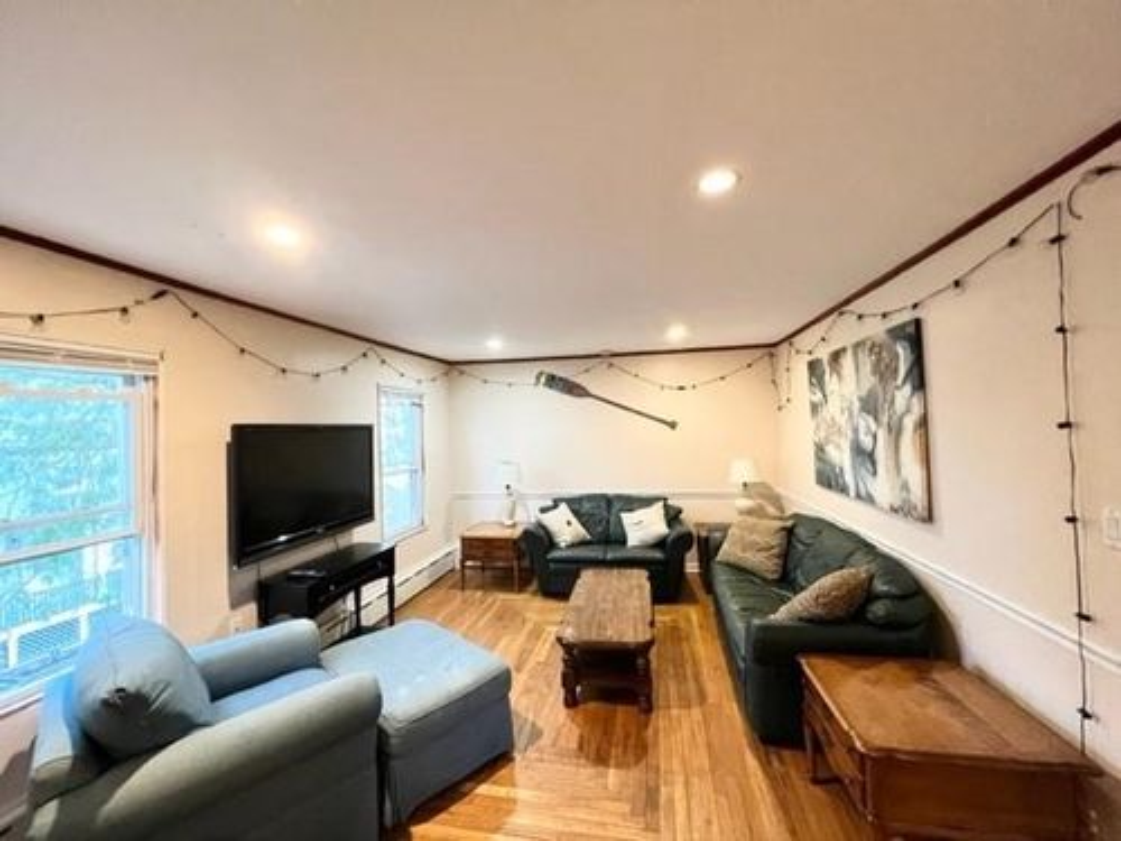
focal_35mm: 13
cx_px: 560
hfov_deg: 106.2
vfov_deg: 89.9
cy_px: 420
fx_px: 421
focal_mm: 1.57
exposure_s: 1/60
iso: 500
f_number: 1.8
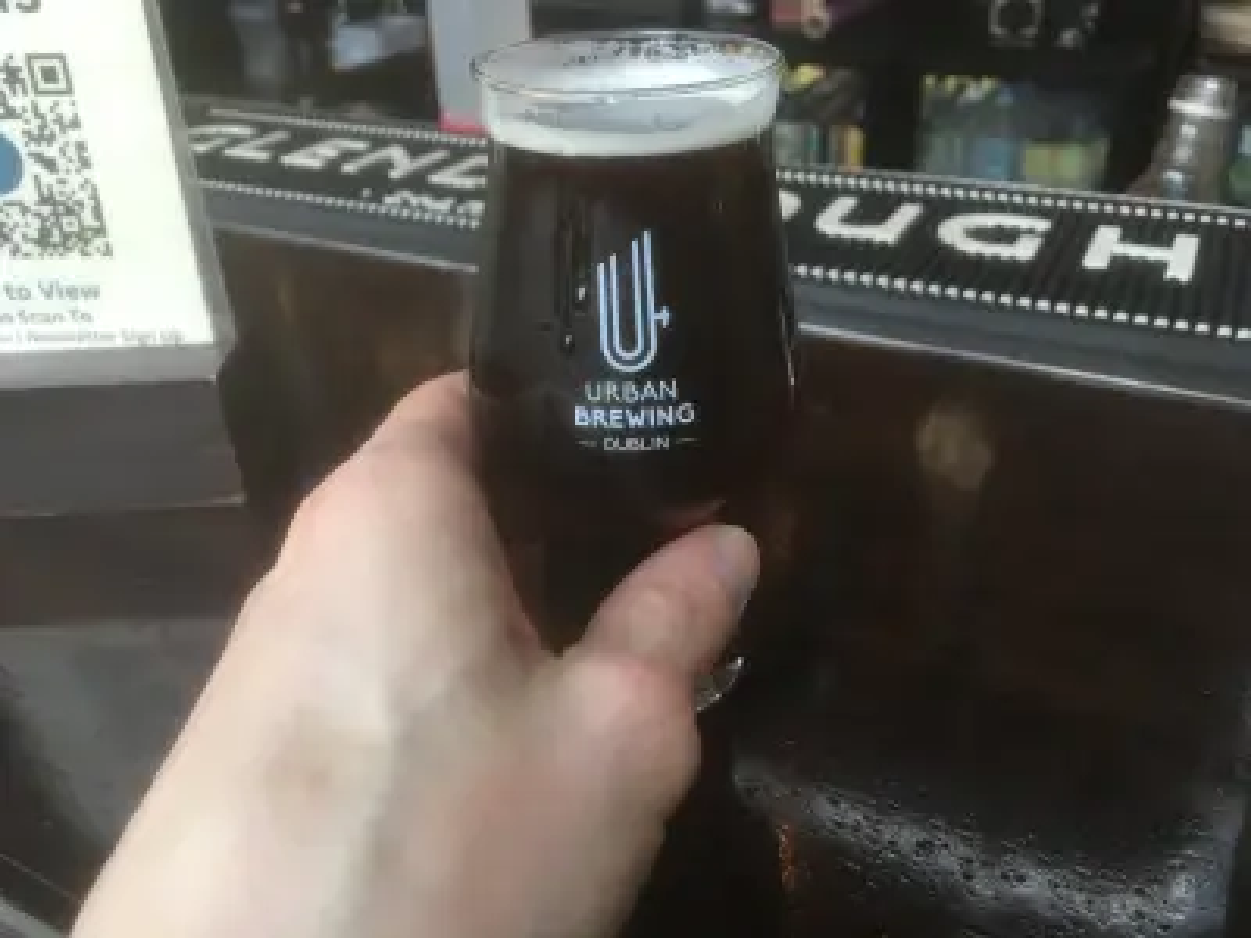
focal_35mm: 29
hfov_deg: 61.7
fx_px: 1048
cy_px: 469
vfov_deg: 48.2
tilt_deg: -32.5
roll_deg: +1.0
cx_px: 626
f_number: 2.2
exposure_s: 1/33
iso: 40
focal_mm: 4.15
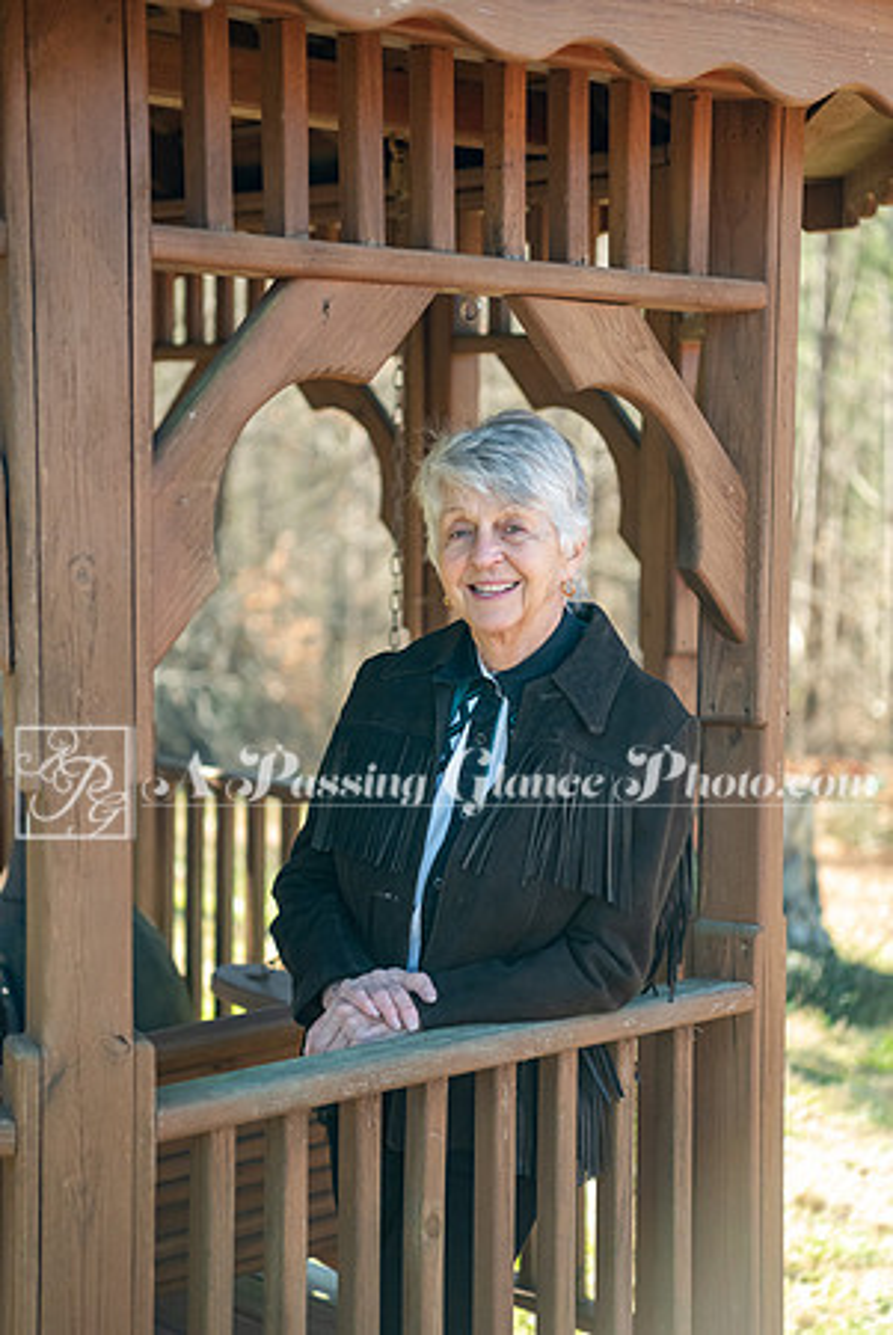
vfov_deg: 28.8
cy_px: 668
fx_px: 2598
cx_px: 446
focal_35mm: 70
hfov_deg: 19.5
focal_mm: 70
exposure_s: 1/2000
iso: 2200
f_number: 2.8
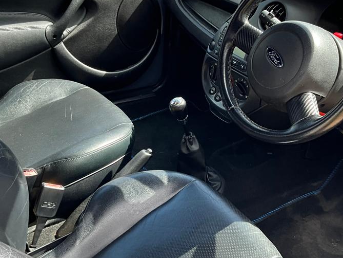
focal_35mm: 52
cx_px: 193
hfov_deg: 36.8
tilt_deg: -27.9
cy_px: 97
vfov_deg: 27.9
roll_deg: -2.9
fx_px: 515
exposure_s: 1/122
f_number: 1.8
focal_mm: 3
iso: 20
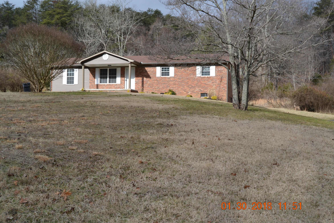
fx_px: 334
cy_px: 112
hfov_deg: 53.1
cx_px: 167
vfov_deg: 36.9
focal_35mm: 36
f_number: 7.1
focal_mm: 24
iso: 100
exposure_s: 1/200
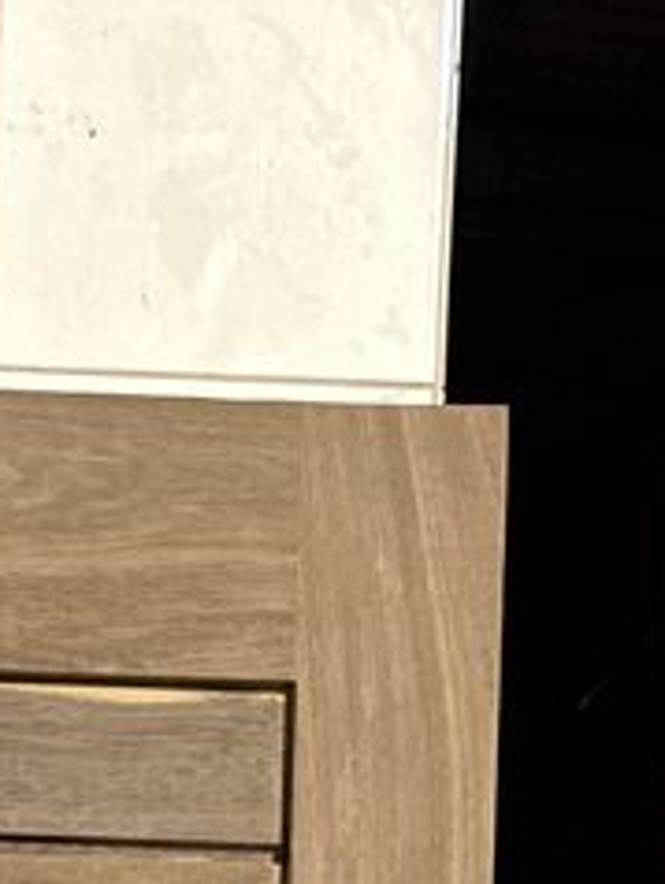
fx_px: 3605
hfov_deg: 10.1
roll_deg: -1.7
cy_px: 2507
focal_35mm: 141
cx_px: -438
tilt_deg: -6.1
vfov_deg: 10.6
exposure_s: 1/8130
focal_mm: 6.76
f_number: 1.78
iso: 80
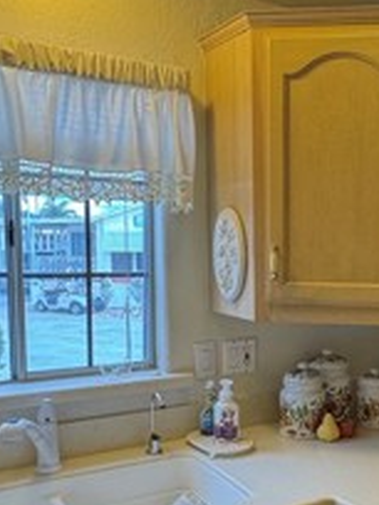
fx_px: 642
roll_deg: -0.5
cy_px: 309
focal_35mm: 44
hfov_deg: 31.1
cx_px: 352
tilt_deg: -6.3
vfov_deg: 42.7
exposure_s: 1/60
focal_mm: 2.22
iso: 200
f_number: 2.2
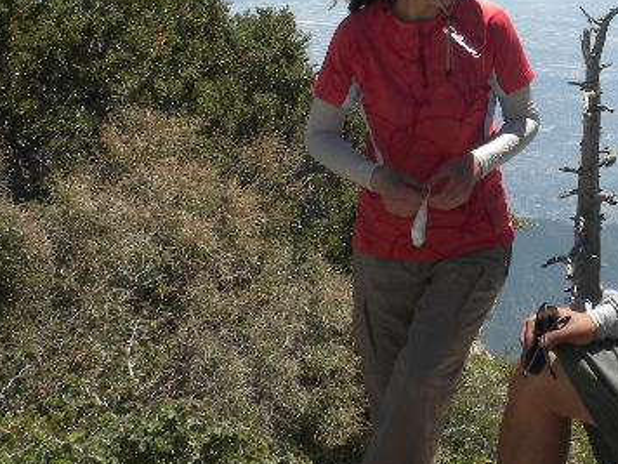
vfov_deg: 17.9
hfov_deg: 23.7
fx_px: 1446
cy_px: 23
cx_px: 500
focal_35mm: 81
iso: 90
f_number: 10
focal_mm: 6.6
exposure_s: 1/144
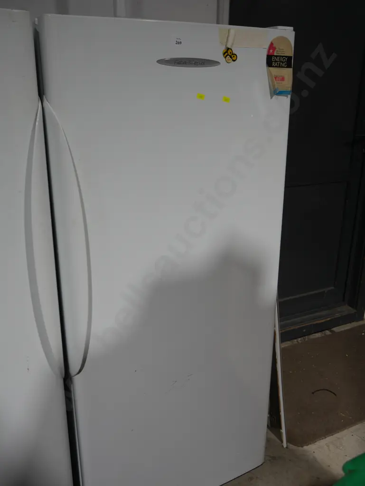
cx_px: 182
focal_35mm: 32
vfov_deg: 56.8
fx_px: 450
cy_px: 243
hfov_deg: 44.2
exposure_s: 1/80
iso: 200
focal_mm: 16
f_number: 3.6
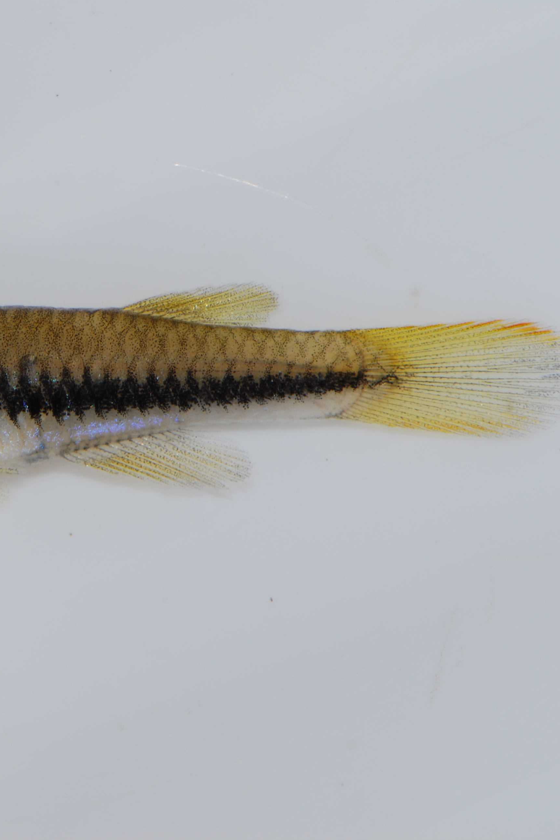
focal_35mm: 237
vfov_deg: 8.7
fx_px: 5525
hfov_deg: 5.8
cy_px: 420
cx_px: 28
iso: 100
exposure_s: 1/200
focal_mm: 105
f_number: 18
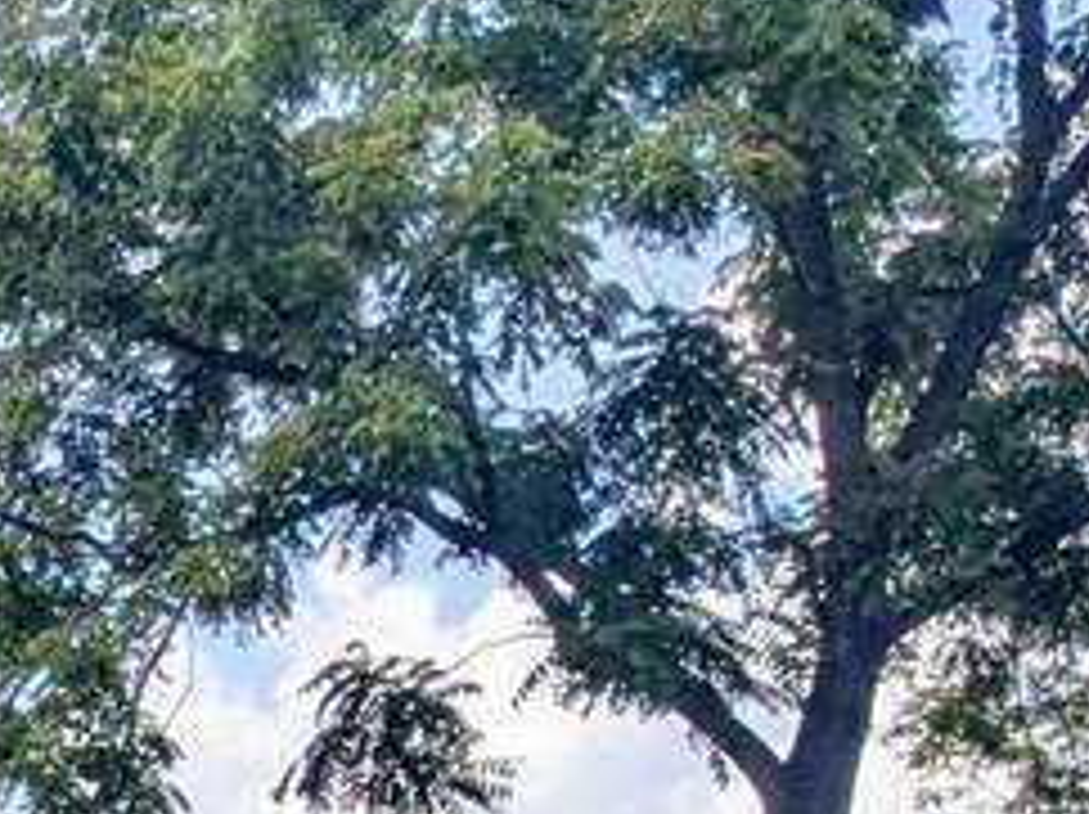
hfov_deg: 12.2
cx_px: -1094
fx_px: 4494
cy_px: 1983
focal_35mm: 143
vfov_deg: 9.2
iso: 40
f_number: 1.73
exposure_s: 1/1949
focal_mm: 4.38
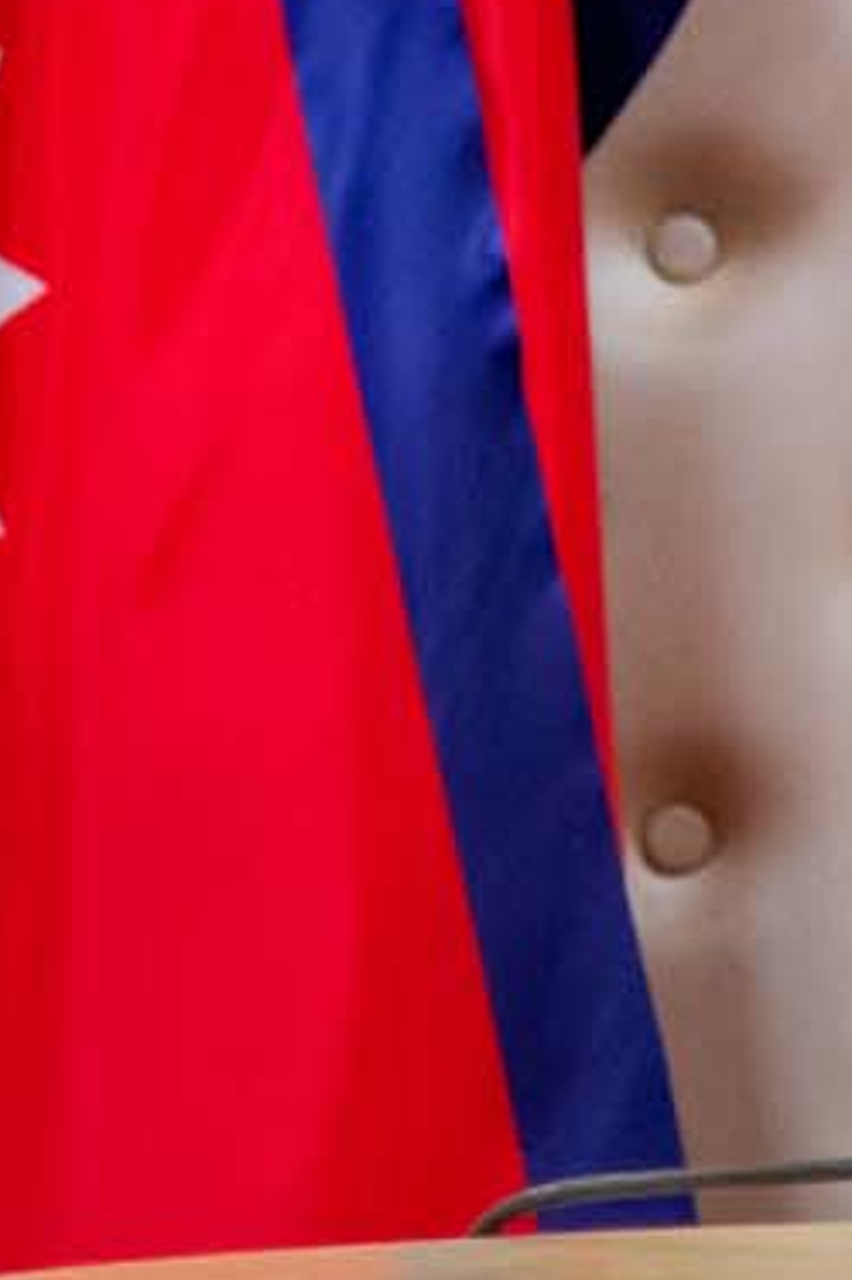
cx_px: 2467
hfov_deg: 3.3
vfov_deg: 5.0
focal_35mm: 414
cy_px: -185
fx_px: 14709
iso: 800
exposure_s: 1/80
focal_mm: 86
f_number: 4
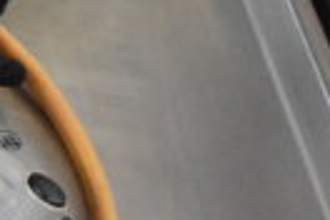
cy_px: 221
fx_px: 1522
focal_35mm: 166
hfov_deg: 11.1
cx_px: -358
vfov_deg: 8.2
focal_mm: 24
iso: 5600
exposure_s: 1/40
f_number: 3.8
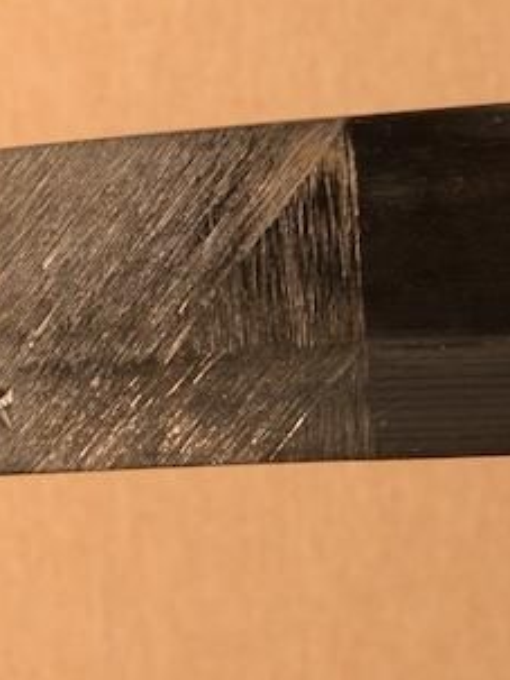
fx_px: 5760
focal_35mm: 293
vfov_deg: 6.8
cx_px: -822
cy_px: 416
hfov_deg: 4.9
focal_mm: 44
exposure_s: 1/2
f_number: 11
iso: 400
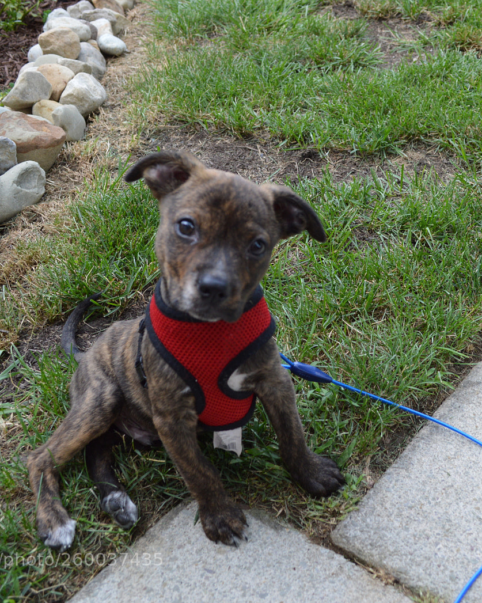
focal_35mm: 43
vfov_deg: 42.9
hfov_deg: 34.5
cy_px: 298
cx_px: 322
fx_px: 767
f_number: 5
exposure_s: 1/320
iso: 400
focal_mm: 20
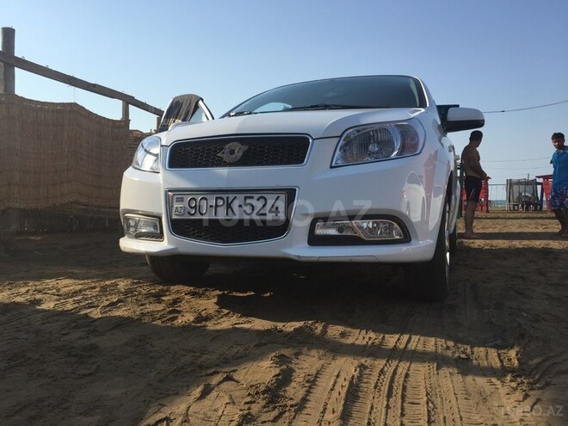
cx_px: 284
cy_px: 213
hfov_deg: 61.7
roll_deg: -0.9
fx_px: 476
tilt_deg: -2.3
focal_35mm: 29
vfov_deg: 48.2
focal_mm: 4.15
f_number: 2.2
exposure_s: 1/2083
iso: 32
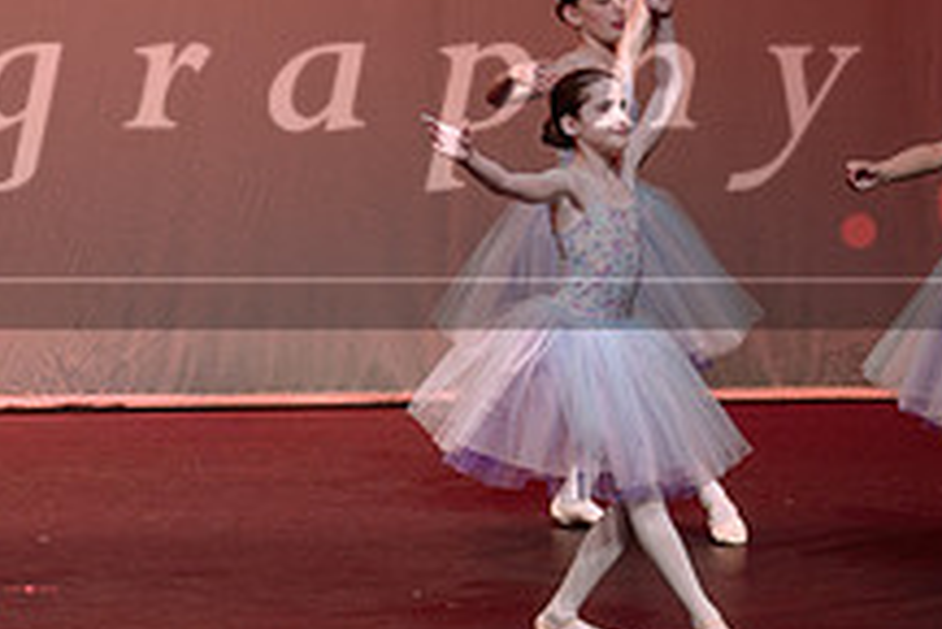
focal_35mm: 284
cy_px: 75
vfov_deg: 4.8
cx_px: 35
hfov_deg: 7.2
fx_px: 7436
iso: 1250
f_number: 2.8
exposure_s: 1/640
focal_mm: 100
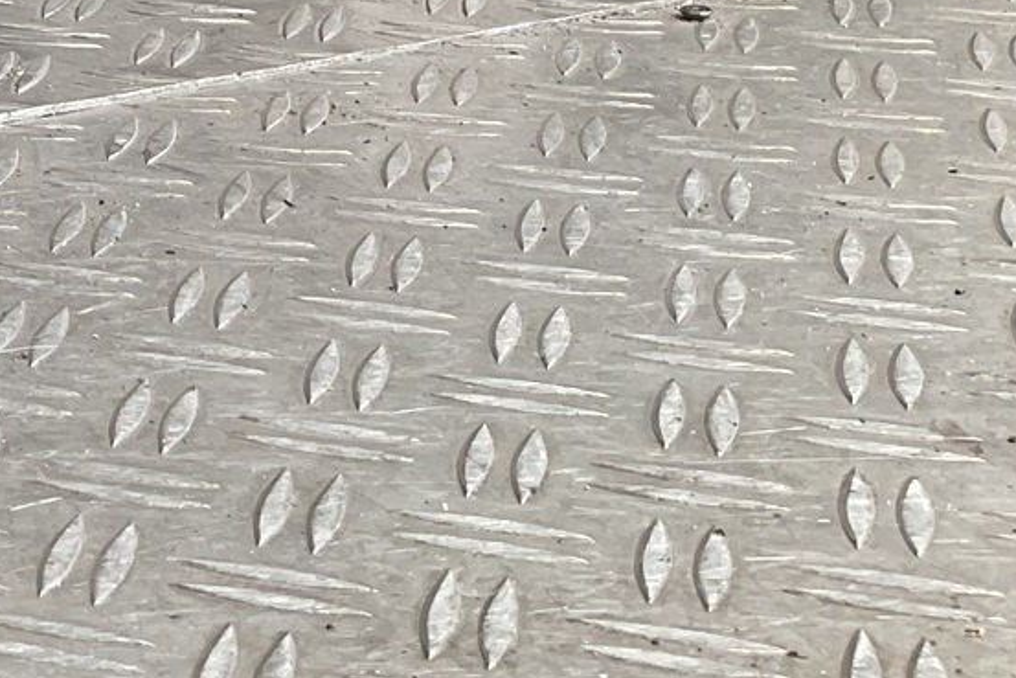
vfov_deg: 11.5
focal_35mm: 110
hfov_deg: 16.1
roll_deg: +3.2
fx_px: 3105
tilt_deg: -6.9
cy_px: -542
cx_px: -742
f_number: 1.8
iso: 16
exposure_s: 1/101
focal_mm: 3
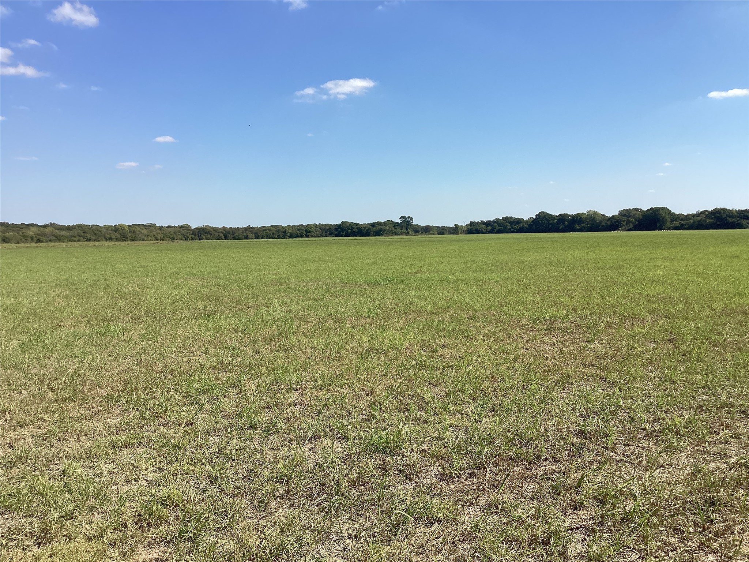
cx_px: 374
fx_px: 671
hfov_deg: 58.4
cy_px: 281
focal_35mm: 31
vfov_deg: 45.4
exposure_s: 1/1508
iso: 25
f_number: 2.4
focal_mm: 3.3
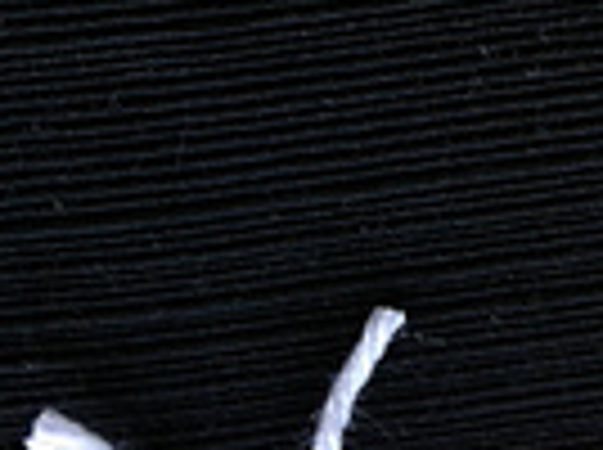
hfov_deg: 14.1
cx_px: 918
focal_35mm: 131
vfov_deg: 10.6
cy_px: -371
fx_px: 2278
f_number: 2.8
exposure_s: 1/24
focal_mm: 3.85
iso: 80
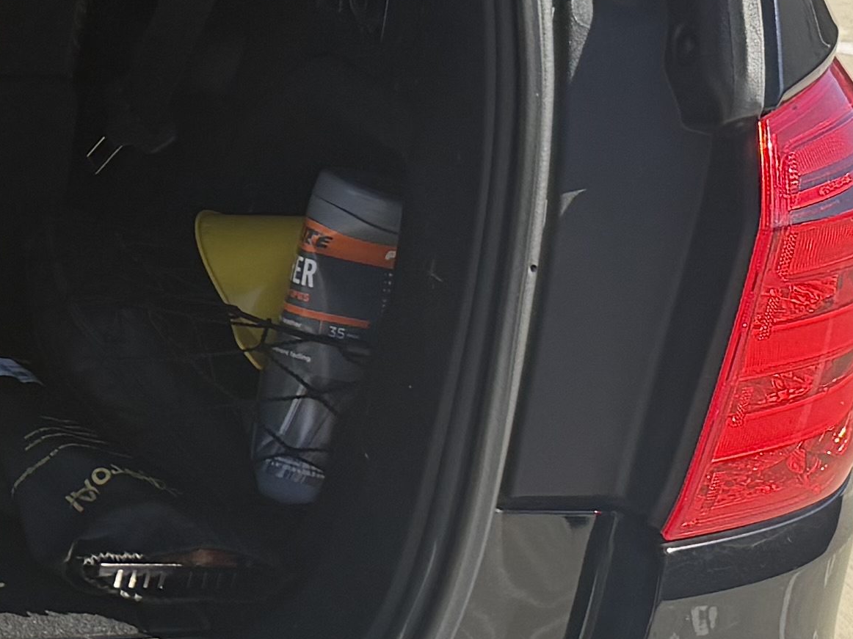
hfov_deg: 14.7
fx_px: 2907
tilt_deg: -19.0
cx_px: -650
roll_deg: -0.4
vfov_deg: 12.5
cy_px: 93
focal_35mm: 118
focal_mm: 6.76
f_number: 1.78
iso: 100
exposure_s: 1/2110
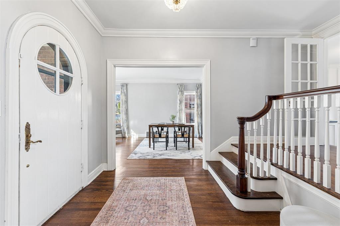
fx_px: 142
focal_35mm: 15
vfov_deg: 77.3
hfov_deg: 100.4
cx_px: 170
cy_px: 113
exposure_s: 1/5
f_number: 8
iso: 100
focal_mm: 10
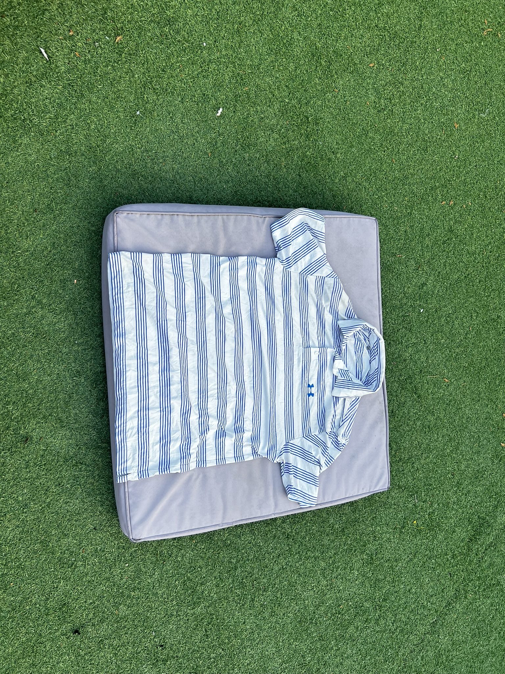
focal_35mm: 26
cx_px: 252
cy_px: 337
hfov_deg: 53.1
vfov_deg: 67.3
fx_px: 506
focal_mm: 5.7
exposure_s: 1/424
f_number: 1.5
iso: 50
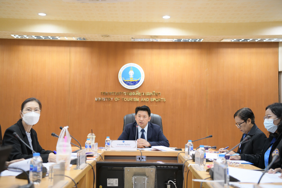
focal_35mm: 50
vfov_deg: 27.0
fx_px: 392
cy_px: 94
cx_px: 141
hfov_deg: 39.6
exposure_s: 1/160
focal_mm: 50
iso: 1600
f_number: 2.8
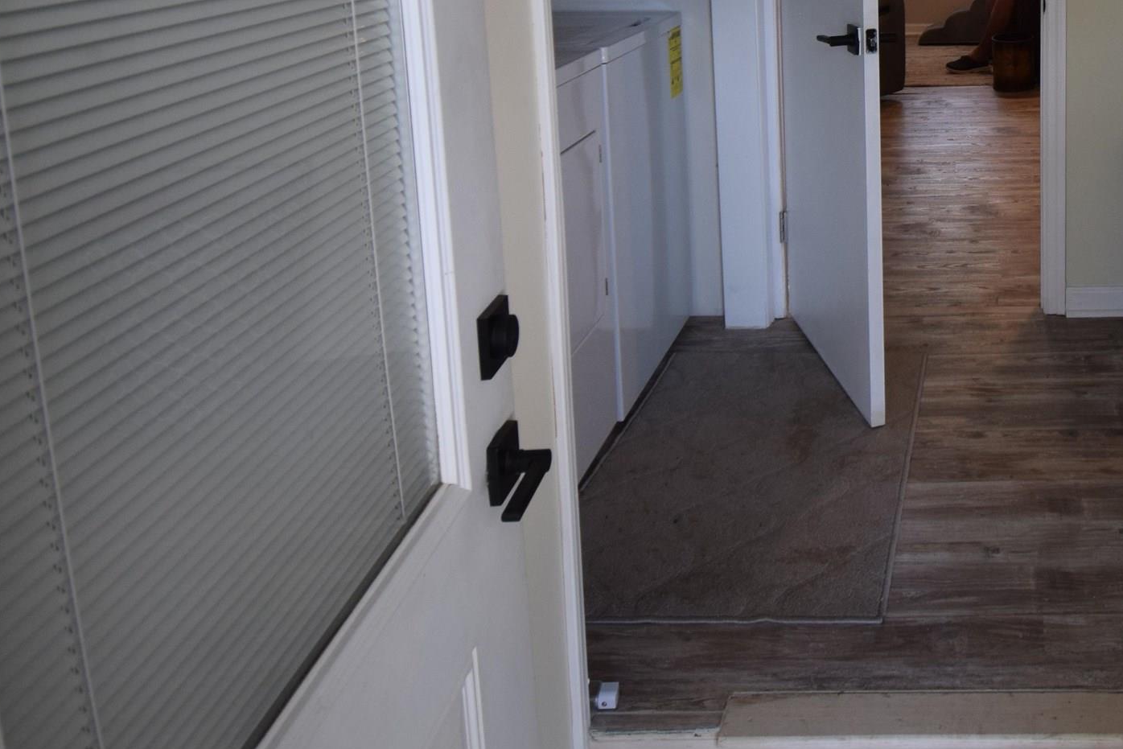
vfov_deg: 36.5
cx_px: 966
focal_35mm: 33
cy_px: 25
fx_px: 1029
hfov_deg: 51.8
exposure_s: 1/60
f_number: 4.5
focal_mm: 10
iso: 560
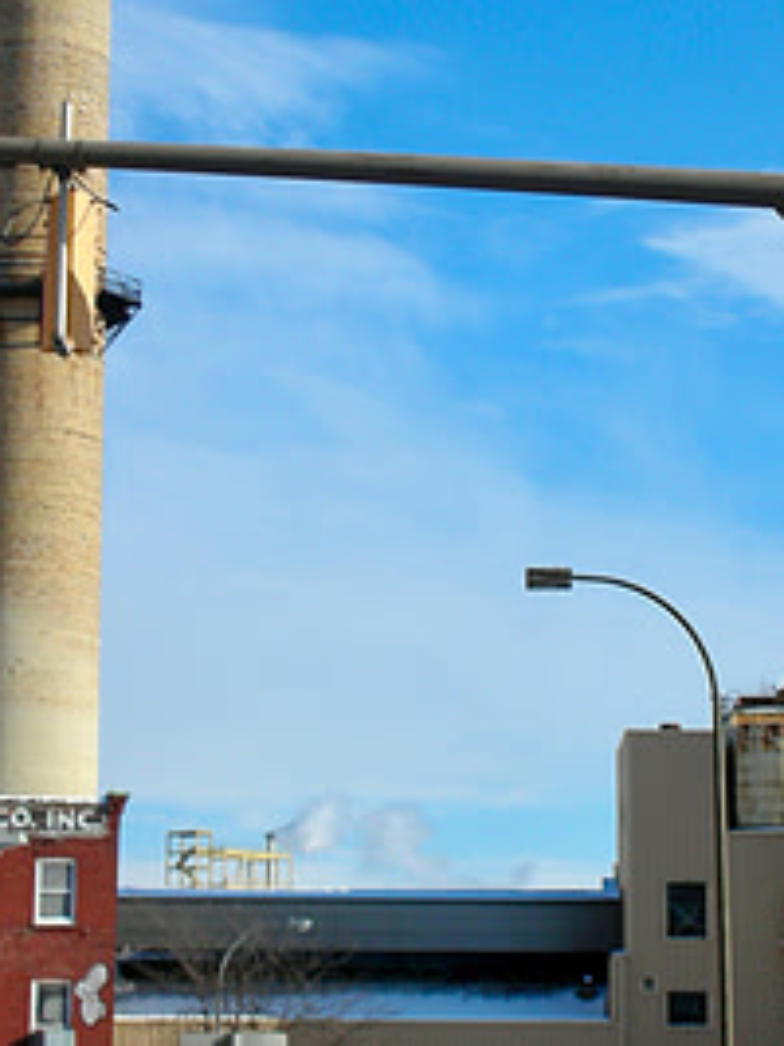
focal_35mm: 103
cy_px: 443
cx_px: 543
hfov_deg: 14.3
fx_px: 3113
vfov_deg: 19.1
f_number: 11.3
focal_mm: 10.1
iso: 50
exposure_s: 1/74.3
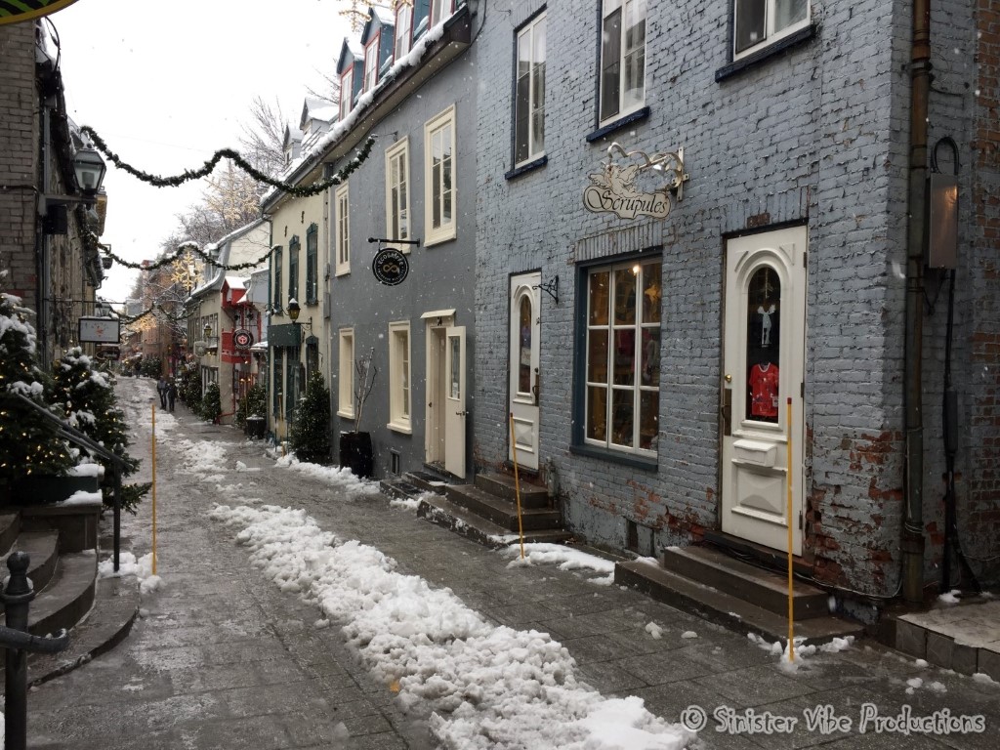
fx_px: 838
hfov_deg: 61.7
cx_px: 500
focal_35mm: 29
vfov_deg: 48.2
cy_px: 375
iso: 32
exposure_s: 1/158
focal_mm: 4.15
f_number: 2.2
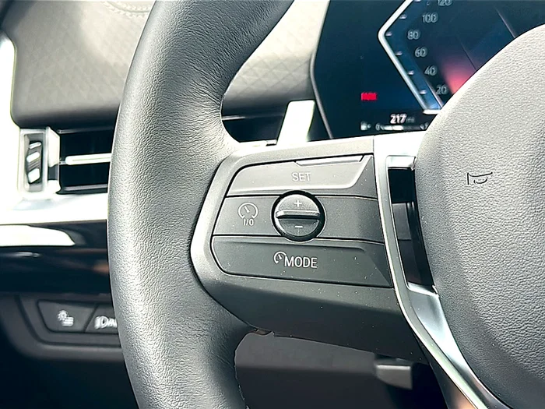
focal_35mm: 45
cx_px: 272
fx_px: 708
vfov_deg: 32.2
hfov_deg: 42.1
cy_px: 204
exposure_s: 1/316
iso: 100
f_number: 1.78
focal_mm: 6.86
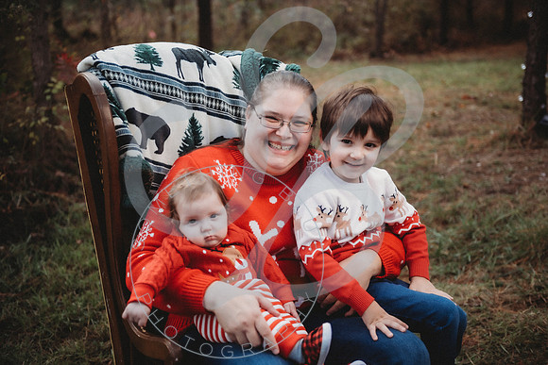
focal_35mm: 52
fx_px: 792
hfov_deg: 38.2
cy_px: 182
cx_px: 274
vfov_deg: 26.0
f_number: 2.8
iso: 100
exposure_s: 1/500
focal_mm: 52
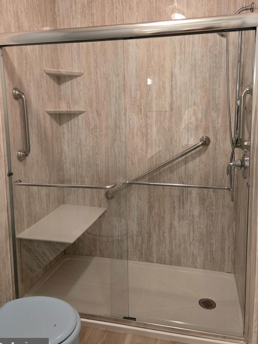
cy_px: 144
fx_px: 288
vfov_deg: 61.3
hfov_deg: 48.2
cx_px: 141
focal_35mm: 29
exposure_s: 1/120
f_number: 1.8
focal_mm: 5.4
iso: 640
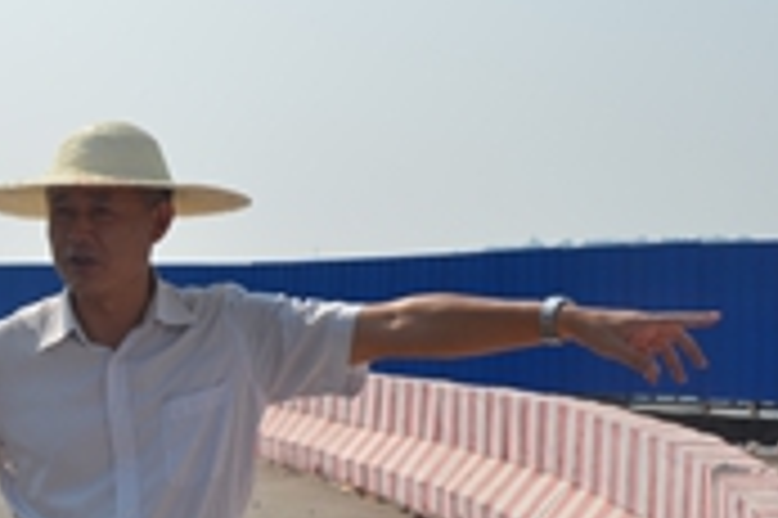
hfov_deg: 18.5
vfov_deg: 13.0
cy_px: 507
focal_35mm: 104
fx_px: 2245
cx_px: -198
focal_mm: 24
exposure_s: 1/320
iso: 100
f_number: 9
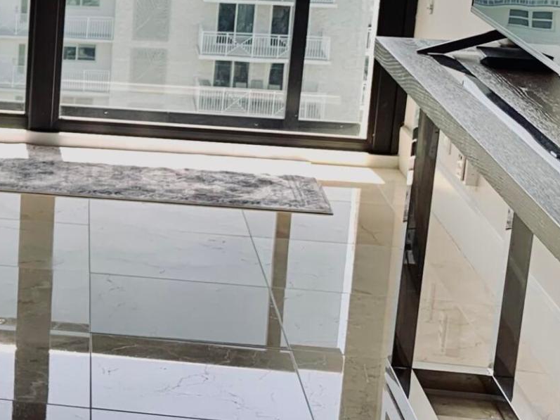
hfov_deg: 18.6
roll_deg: +0.2
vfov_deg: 15.6
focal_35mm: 94
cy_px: 94
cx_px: -268
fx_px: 1520
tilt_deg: -12.6
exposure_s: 1/120
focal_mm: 4.25
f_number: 1.8
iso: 25
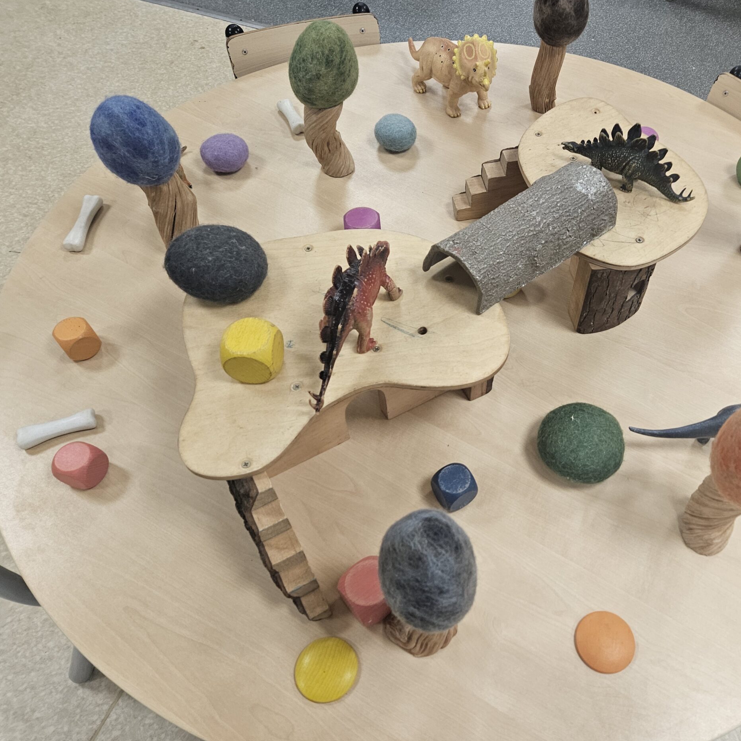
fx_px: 678
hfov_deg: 56.5
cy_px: 366
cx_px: 472
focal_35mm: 28
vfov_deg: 57.3
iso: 160
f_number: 1.8
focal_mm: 5.4
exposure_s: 1/100
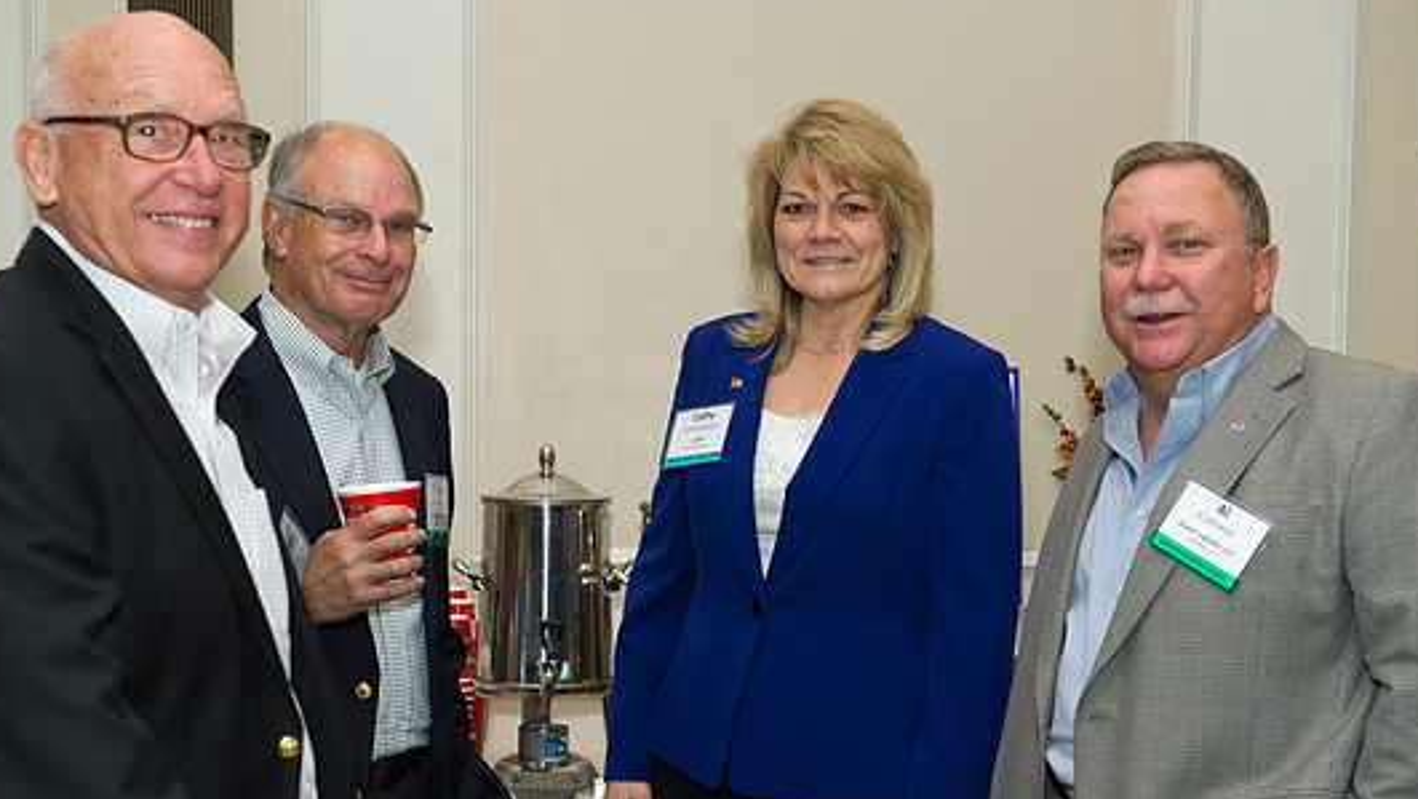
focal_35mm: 64
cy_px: 486
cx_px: 694
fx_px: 2407
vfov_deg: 18.8
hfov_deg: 32.8
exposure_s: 1/200
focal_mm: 56
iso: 800
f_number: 5.6
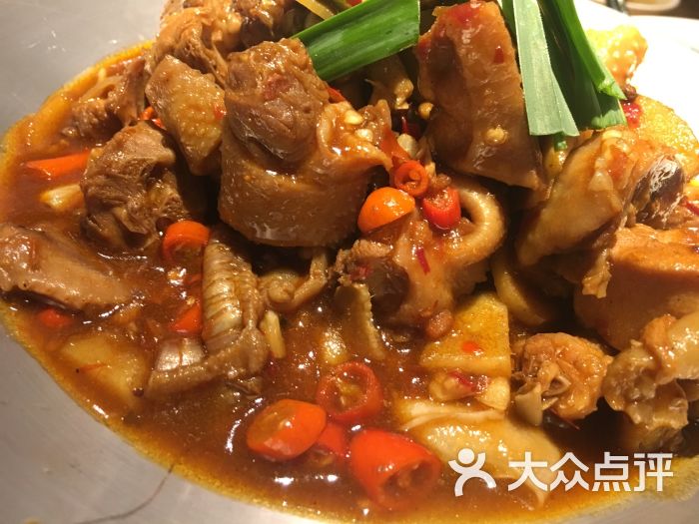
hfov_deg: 61.7
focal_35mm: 29
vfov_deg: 48.2
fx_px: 586
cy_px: 262
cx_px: 350
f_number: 2.2
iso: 200
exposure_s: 1/33
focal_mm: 4.15
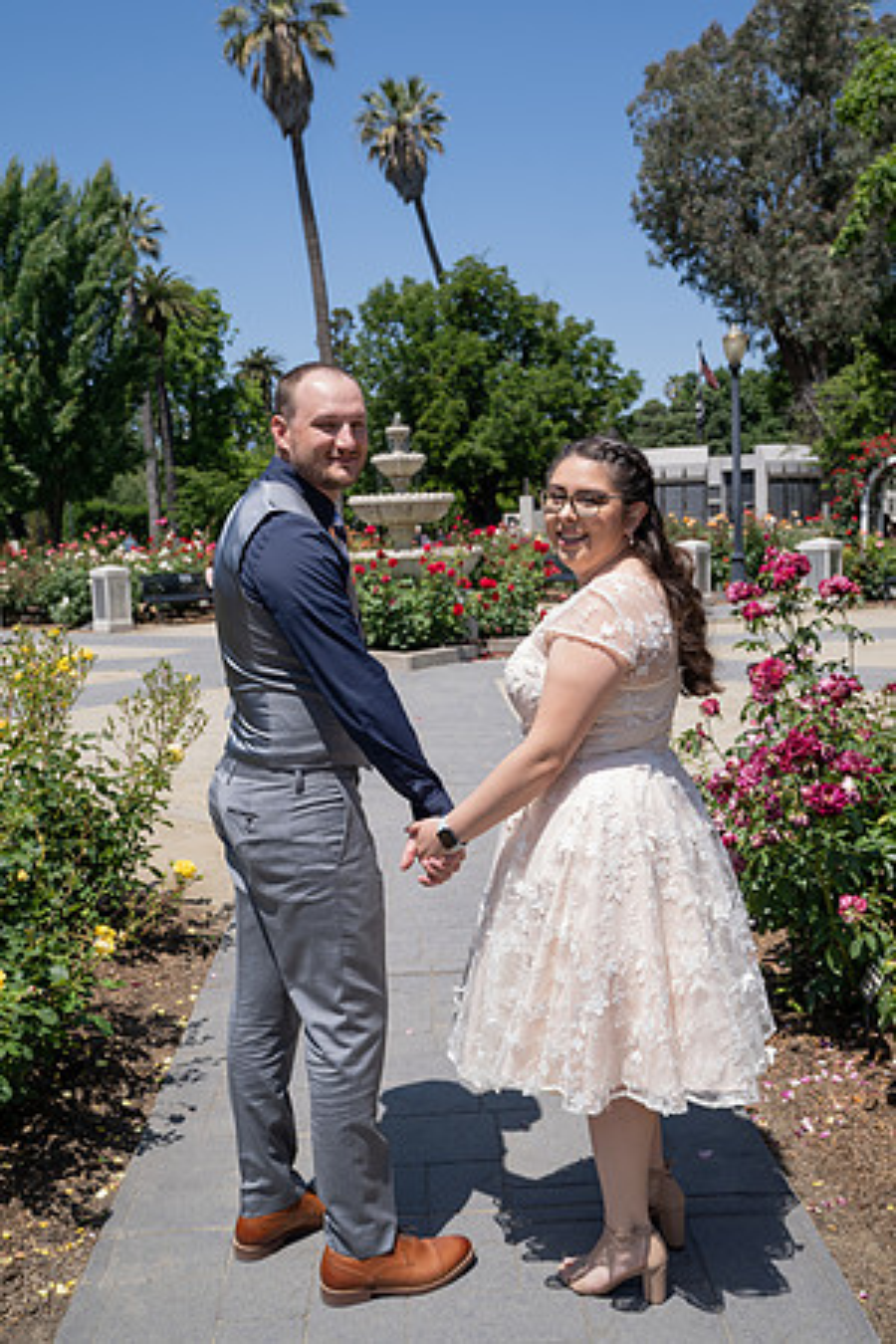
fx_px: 1269
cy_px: 672
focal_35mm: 34
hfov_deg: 38.9
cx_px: 448
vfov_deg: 55.8
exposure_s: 1/320
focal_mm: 34
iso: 100
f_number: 5.6
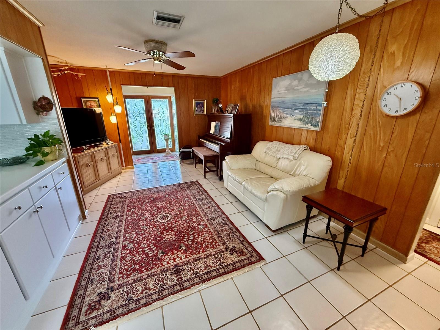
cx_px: 220
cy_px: 165
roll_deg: +0.4
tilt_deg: -16.0
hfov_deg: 102.1
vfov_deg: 85.7
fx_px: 178
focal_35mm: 14
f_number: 2.2
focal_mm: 2.22
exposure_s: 1/120
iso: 400
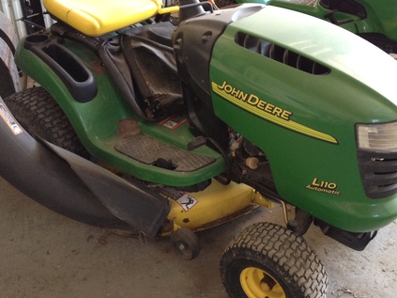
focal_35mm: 45
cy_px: 120
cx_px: 194
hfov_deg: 42.1
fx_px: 516
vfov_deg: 32.1
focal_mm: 4.28
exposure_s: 1/20
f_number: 2.4
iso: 125
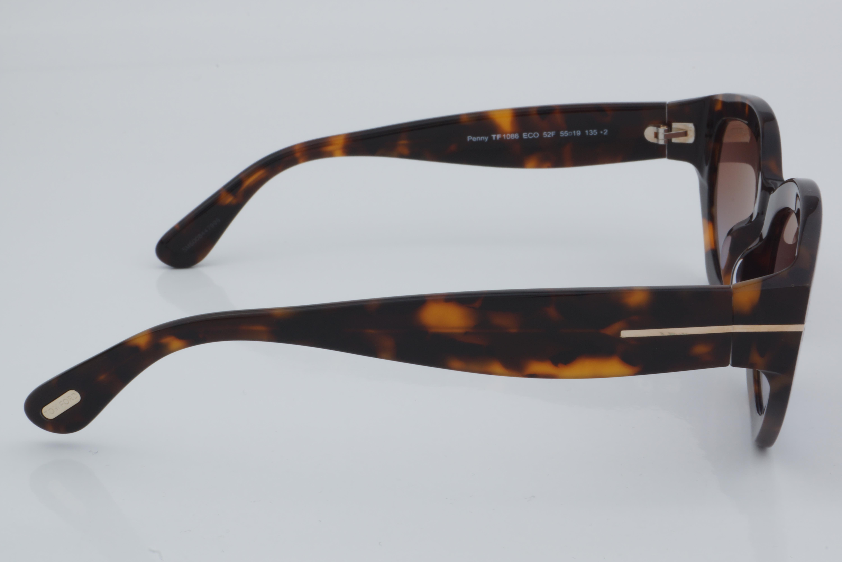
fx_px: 1754
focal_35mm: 75
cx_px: 421
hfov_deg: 27.0
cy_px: 281
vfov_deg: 18.2
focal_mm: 50
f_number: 32
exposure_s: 1/4
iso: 100
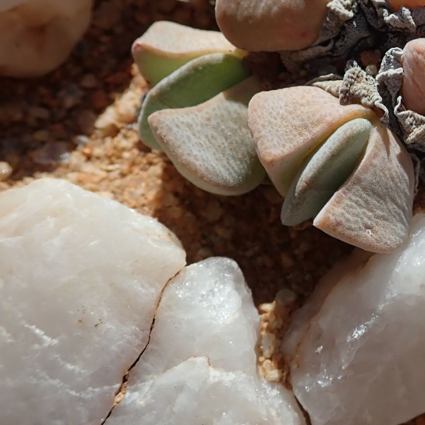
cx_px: 417
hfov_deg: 27.5
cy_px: 110
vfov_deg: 28.7
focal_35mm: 59
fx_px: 820
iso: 100
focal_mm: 5.5
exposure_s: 1/200
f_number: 9
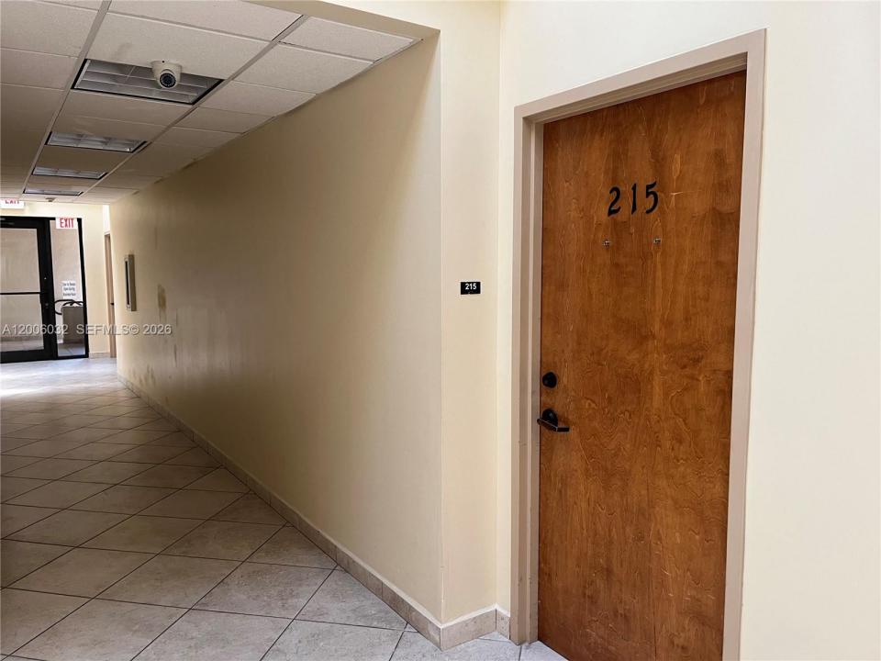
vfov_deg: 53.1
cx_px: 440
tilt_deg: -6.5
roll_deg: +0.5
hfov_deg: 67.3
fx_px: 662
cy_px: 330
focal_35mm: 26
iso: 125
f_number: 1.6
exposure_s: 1/93
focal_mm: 5.1
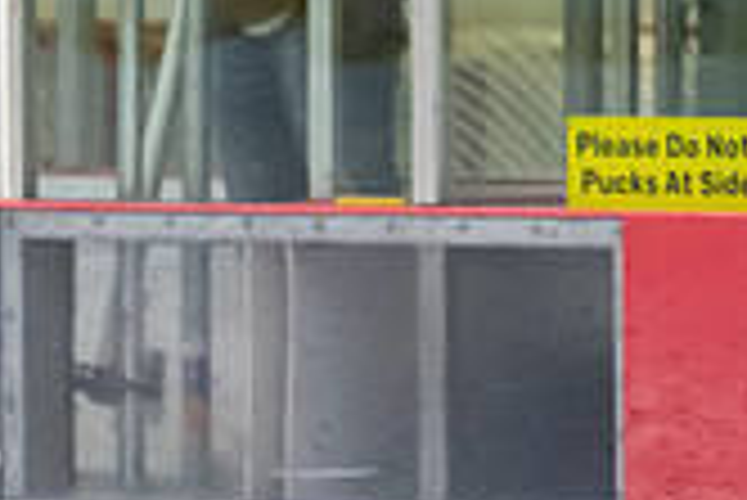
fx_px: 21661
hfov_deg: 2.0
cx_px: -568
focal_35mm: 1043
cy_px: 778
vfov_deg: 1.3
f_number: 3.2
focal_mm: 130
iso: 2000
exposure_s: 1/640
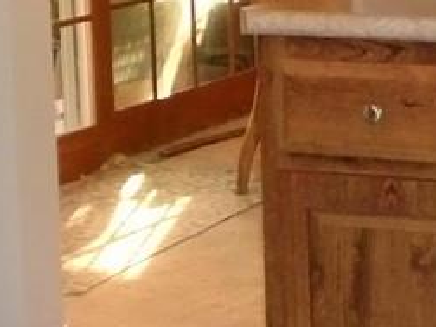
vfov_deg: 10.3
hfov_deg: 13.7
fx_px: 1789
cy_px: -30
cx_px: 460
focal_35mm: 142
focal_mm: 6.3
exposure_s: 1/30
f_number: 3.1
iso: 400
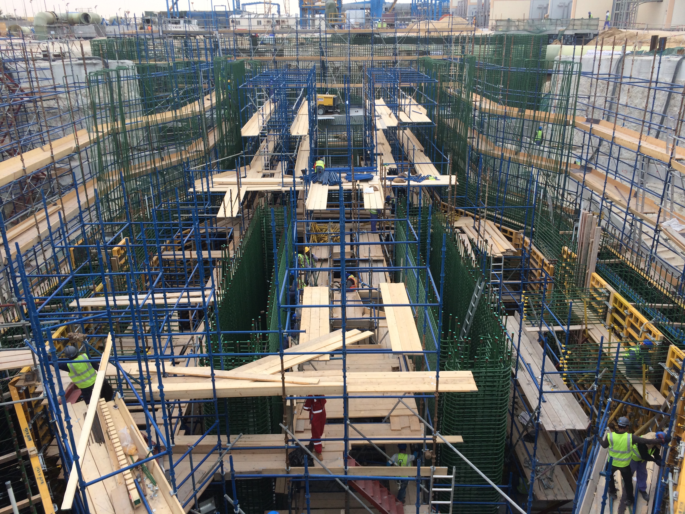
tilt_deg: -21.5
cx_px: 342
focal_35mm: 29
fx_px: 574
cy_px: 257
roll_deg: +1.0
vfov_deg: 48.2
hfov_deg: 61.7
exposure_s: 1/427
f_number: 2.2
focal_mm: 4.15
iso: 32
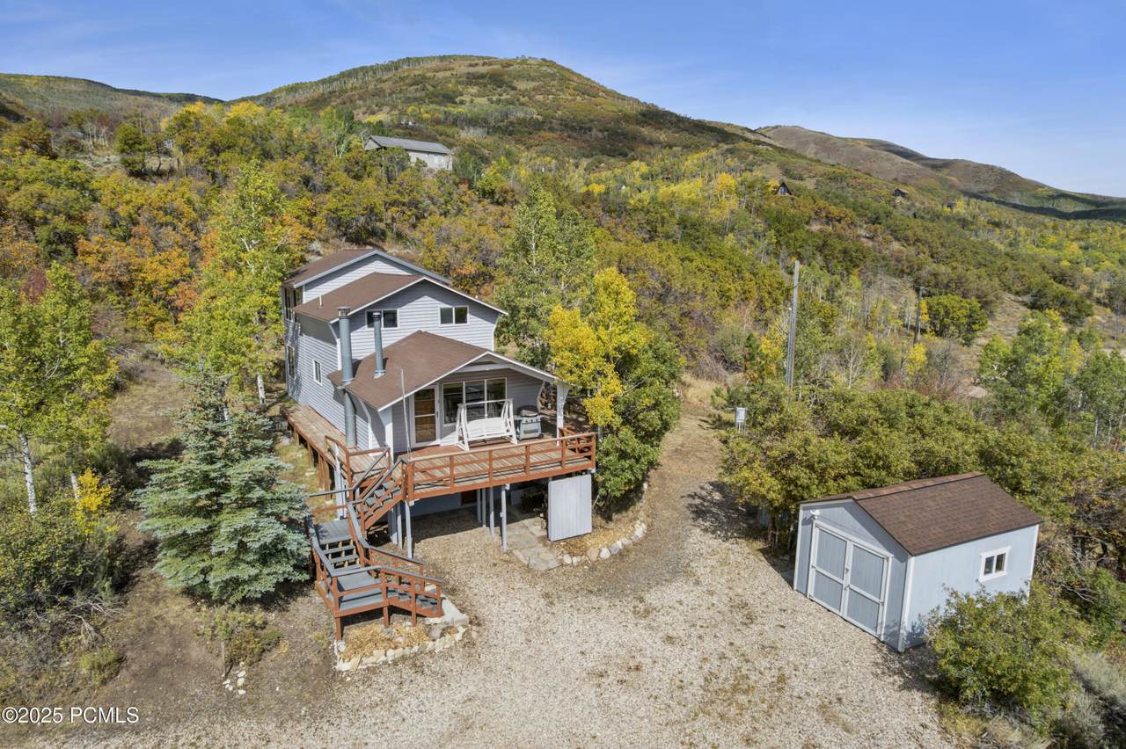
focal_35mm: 22
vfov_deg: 57.2
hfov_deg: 78.6
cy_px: 374
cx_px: 563
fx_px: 688
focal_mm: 8.38
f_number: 2.8
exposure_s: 1/2500
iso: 140
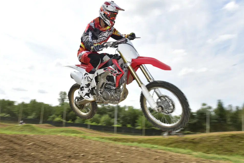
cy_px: 98
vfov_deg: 43.4
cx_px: 93
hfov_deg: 61.1
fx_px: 203
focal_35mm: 30
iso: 100
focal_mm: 24
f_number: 5.6
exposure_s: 1/250
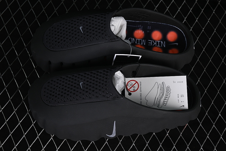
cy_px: 76
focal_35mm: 75
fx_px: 471
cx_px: 113
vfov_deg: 18.2
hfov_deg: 27.0
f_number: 6.3
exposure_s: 1/60
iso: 160
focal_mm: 50
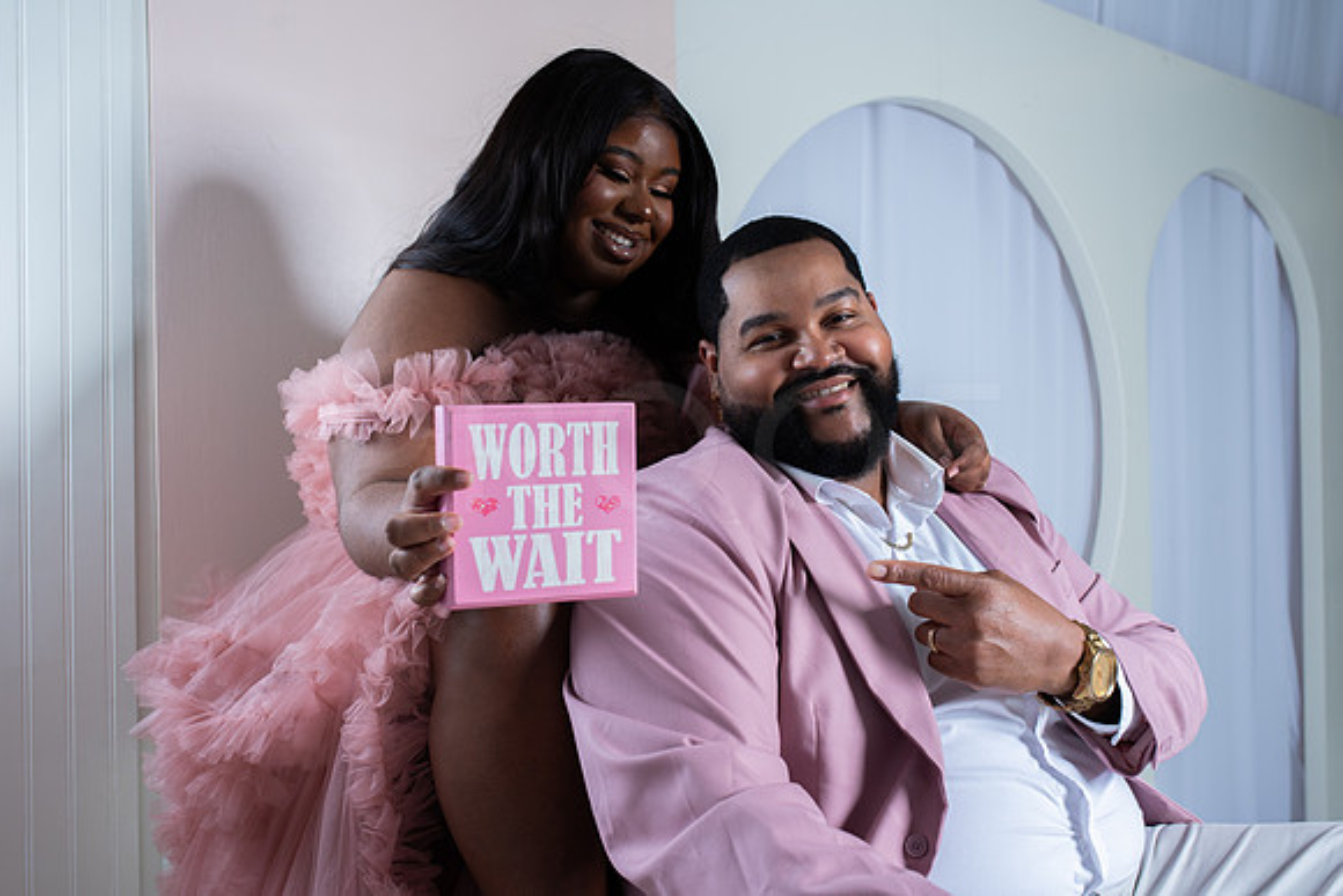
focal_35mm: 35
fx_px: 1306
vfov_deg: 37.9
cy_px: 448
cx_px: 672
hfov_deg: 54.4
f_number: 5.6
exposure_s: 1/200
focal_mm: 35
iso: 100
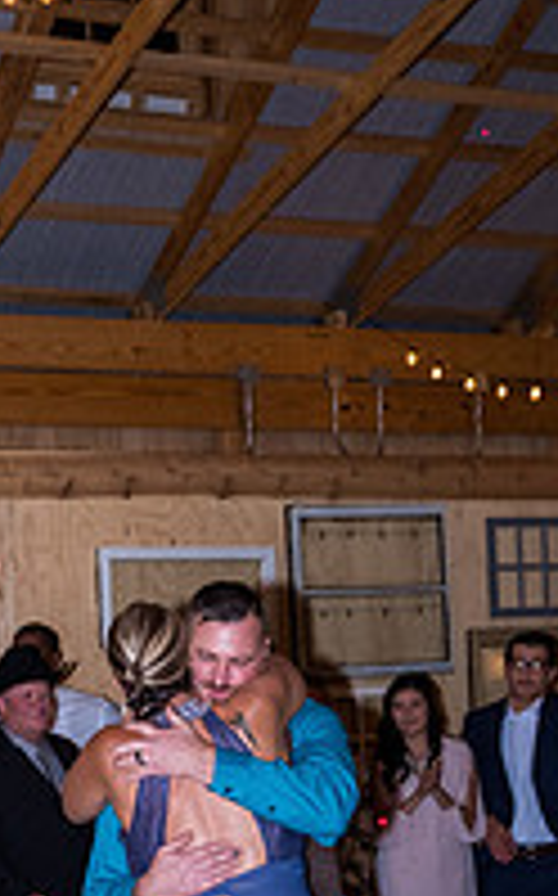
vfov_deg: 26.6
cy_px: 738
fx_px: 1853
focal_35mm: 76
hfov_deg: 17.0
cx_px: 122
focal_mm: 22.3
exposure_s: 1/200
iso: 1600
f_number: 3.2
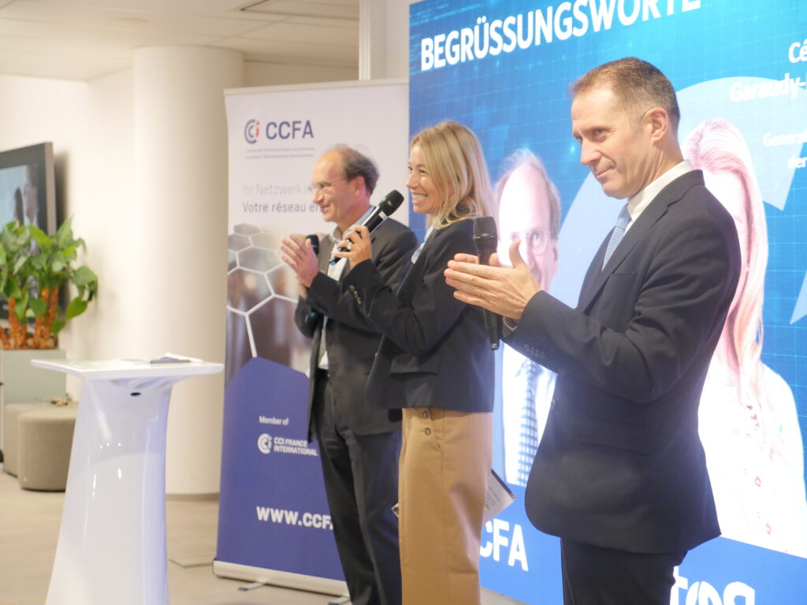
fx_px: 1632
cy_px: 302
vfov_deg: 21.0
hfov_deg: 27.8
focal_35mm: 70
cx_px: 404
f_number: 2.8
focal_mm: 35
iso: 1600
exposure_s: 1/80
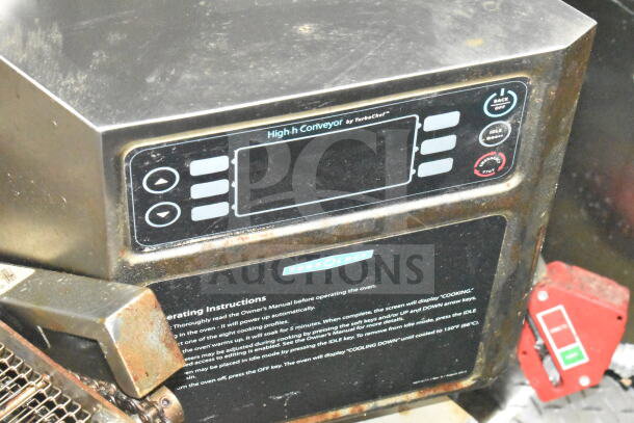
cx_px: 317
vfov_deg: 16.6
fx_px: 1453
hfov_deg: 24.6
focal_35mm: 82
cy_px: 212
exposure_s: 1/100
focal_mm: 55
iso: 25600
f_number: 11
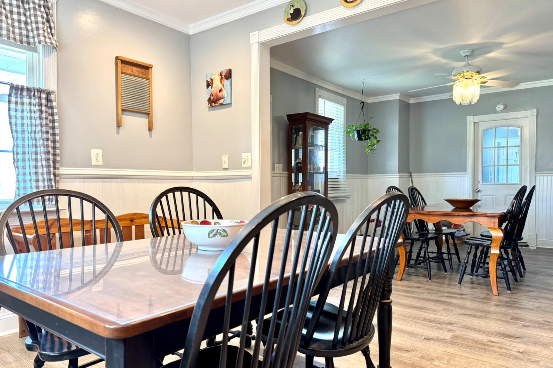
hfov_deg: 71.5
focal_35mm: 25
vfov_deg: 51.2
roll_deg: +0.3
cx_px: 277
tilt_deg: -1.8
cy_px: 195
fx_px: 384
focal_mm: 6.76
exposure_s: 1/60
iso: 250
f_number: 1.78
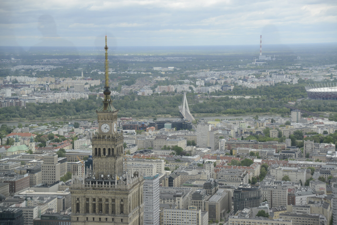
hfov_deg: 23.9
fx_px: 796
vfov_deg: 16.1
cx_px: 168
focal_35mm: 85
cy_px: 112
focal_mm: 85
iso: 640
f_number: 5.6
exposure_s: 1/1600
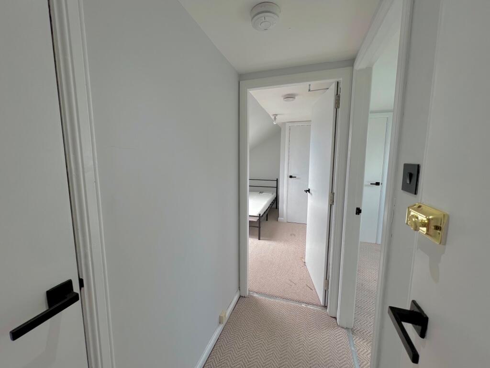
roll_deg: -0.1
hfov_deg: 106.2
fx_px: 184
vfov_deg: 89.9
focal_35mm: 13
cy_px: 184
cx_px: 245
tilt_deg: -7.8
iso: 40
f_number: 1.8
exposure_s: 1/100
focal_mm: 1.57
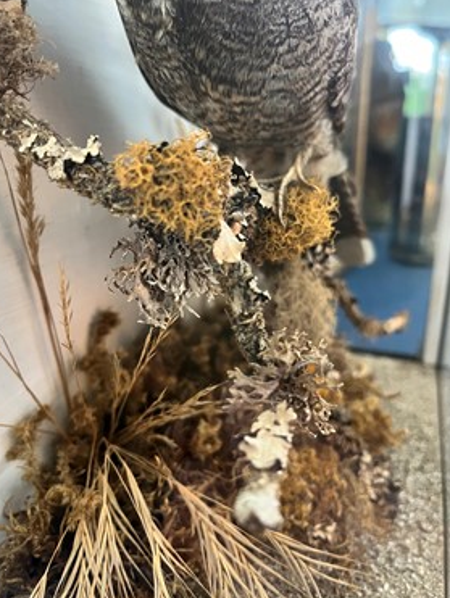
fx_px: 484
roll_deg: +1.8
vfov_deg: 63.4
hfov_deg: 49.8
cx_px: 221
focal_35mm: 28
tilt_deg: -17.0
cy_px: 287
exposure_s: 1/50
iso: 500
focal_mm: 5.1
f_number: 1.6
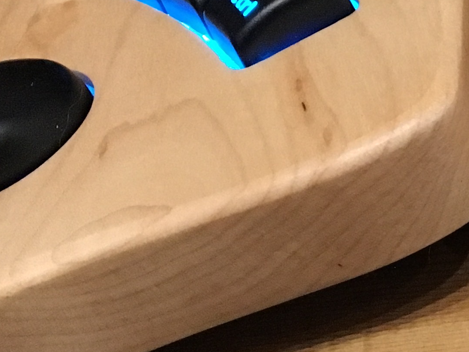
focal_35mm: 108
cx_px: 770
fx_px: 1463
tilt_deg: -45.3
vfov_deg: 13.6
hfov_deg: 16.1
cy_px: 271
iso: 250
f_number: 2.2
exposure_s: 1/15
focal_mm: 4.15
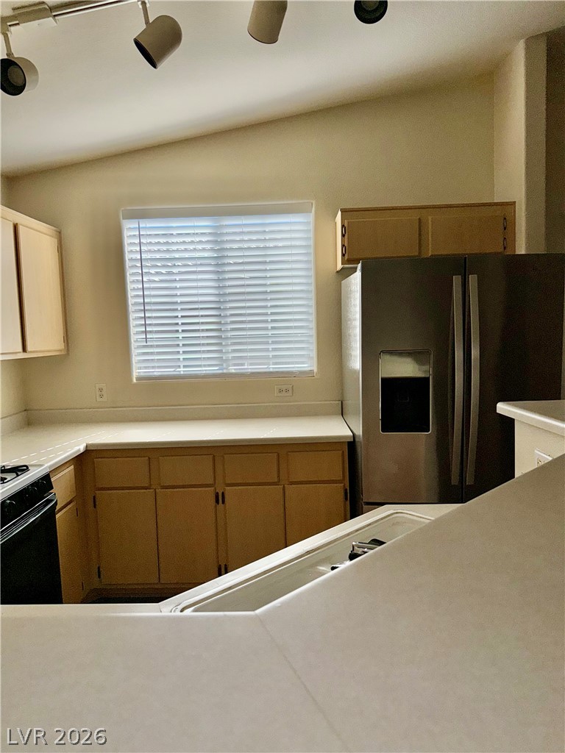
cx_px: 282
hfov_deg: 56.8
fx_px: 522
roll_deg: +1.6
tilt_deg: -5.6
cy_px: 376
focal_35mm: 24
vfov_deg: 71.6
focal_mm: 6.76
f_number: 1.78
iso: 50
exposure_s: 1/1949
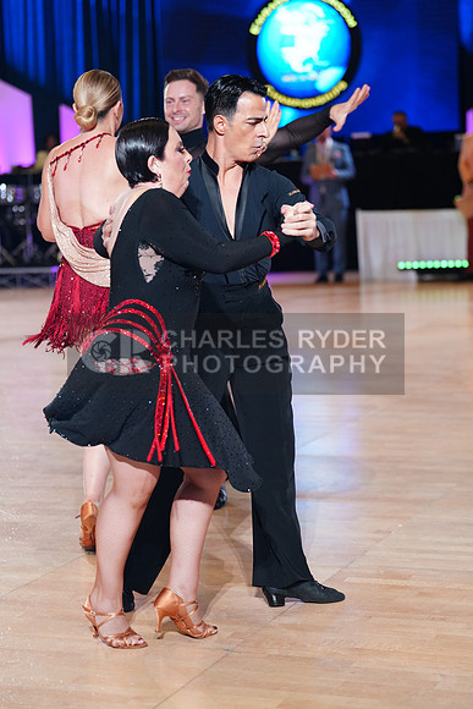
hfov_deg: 16.5
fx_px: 1635
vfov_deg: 24.5
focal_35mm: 83
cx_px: 236
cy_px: 354
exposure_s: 1/400
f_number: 2.8
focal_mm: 83
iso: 2000
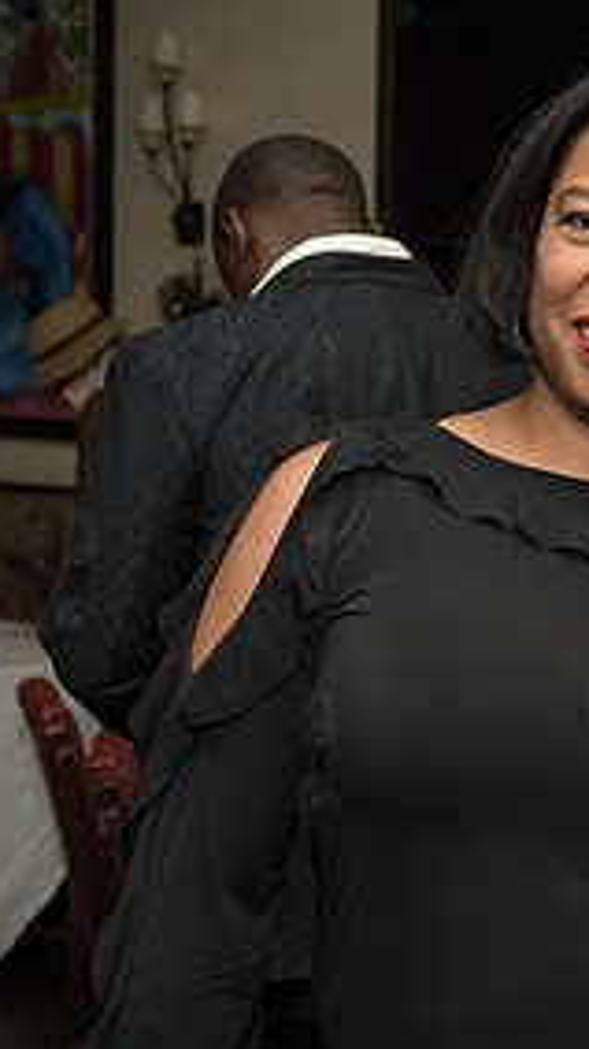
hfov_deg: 15.6
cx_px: 793
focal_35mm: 73
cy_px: 565
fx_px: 2029
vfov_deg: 29.0
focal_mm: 34
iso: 2000
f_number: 4.5
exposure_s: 1/250
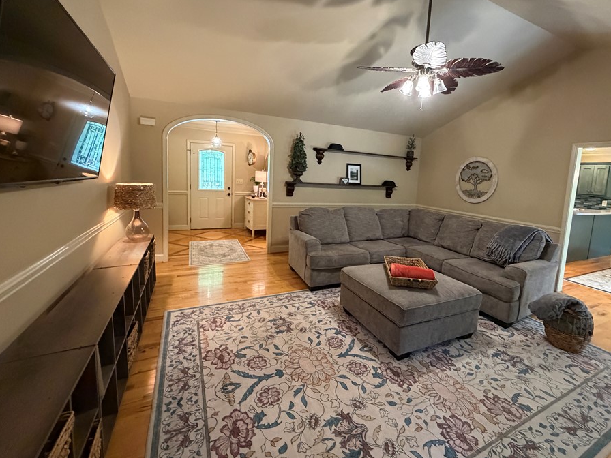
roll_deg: -3.6
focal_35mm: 16
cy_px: 204
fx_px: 282
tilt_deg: -6.6
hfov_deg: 94.2
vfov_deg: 77.9
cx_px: 335
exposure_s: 1/60
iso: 800
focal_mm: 2.22
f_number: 2.2
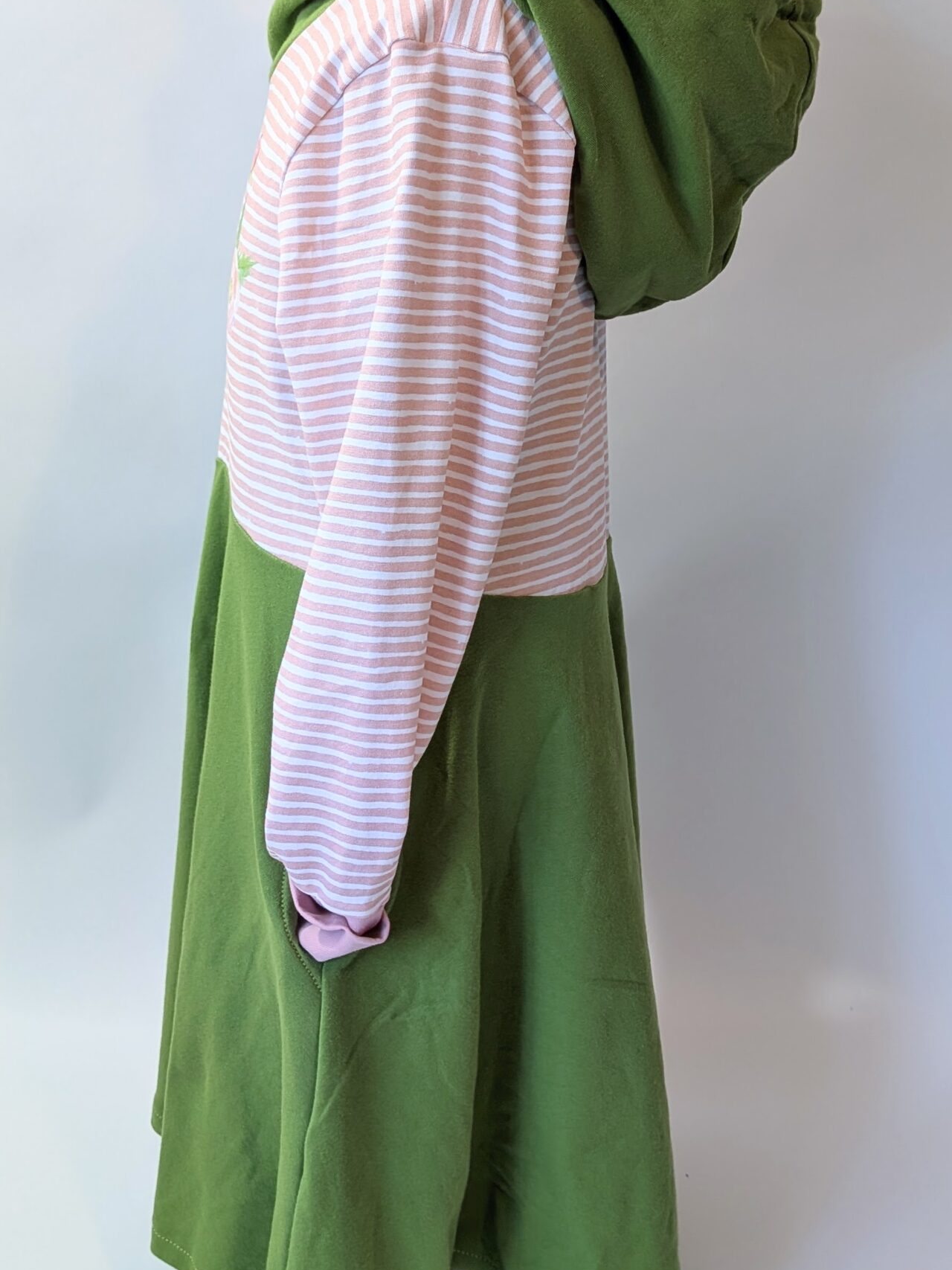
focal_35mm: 36
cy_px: 601
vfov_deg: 51.3
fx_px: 1320
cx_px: 500
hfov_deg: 39.6
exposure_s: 1/24
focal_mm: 4.53
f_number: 1.7
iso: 46
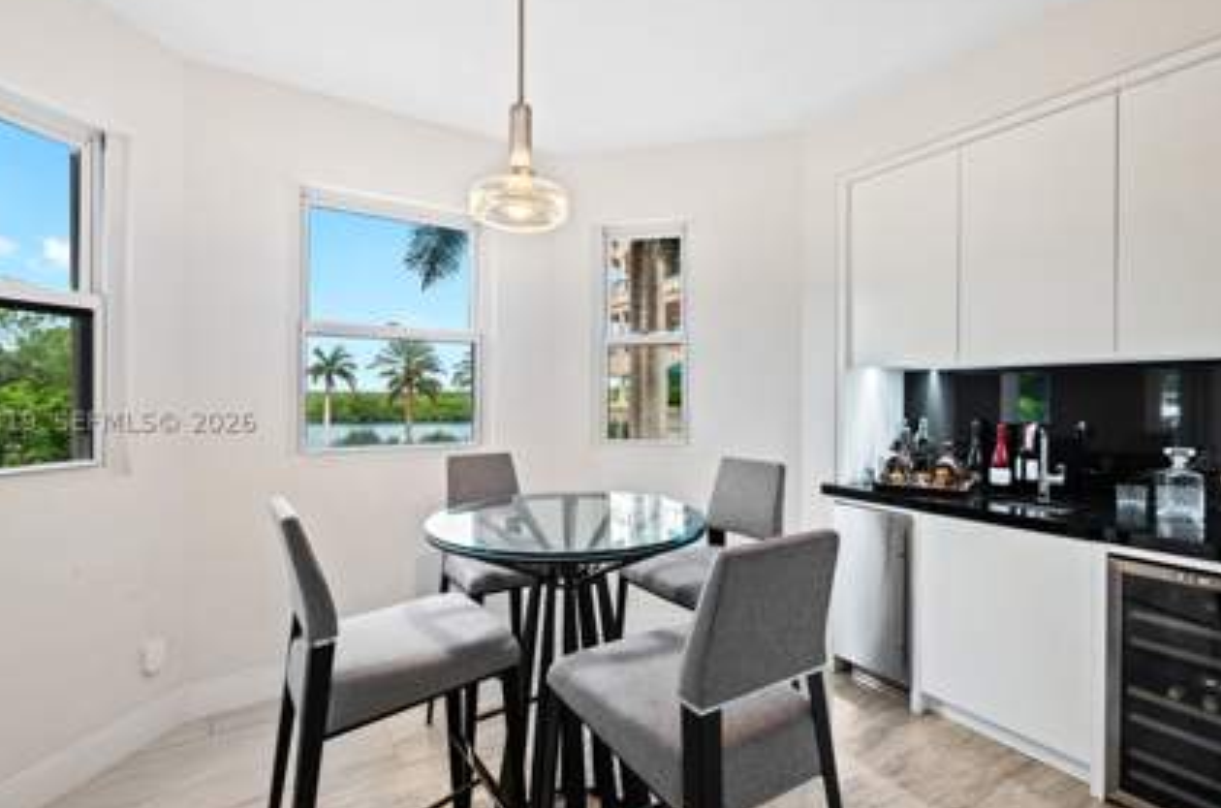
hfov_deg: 96.8
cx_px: 579
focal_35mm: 16
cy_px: 419
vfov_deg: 73.4
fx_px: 541
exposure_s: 1/2.5
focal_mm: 14
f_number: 8
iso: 200
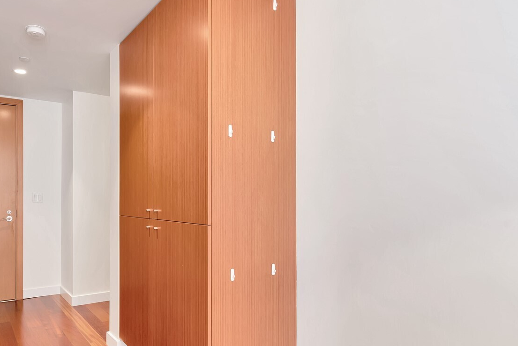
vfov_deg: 54.8
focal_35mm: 23
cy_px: 206
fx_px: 331
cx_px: 168
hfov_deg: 73.5
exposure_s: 1/2.5
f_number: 8
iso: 320
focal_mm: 15
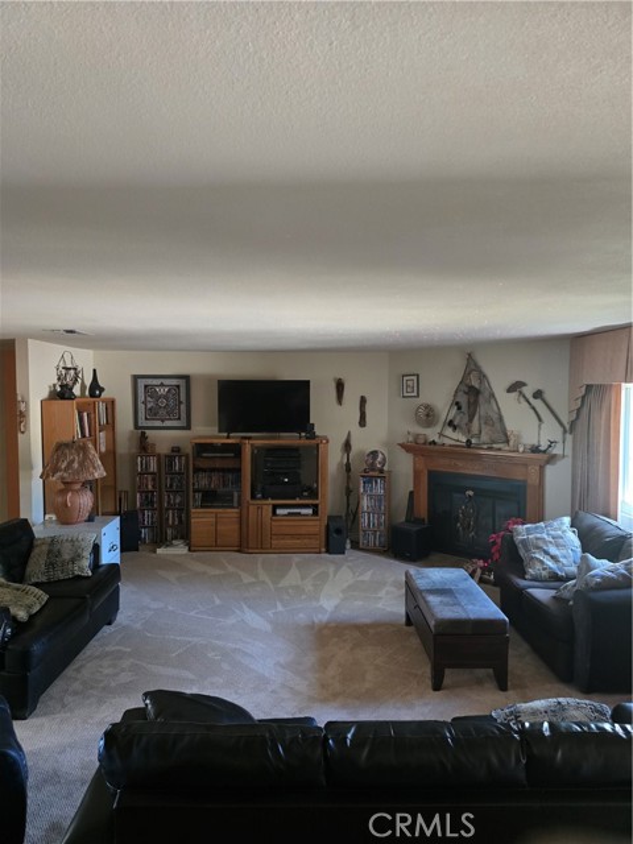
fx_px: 561
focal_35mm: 23
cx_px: 316
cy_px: 422
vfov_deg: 73.9
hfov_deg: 58.9
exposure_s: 1/60
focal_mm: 6.3
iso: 800
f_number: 1.7
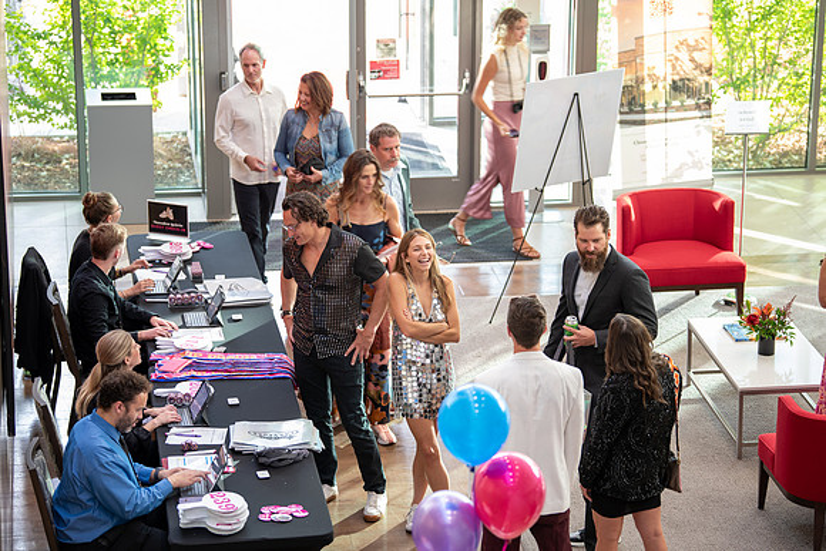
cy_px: 276
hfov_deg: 18.1
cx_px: 420
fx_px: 2600
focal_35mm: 113
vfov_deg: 12.1
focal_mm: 110
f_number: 2.8
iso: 200
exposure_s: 1/40
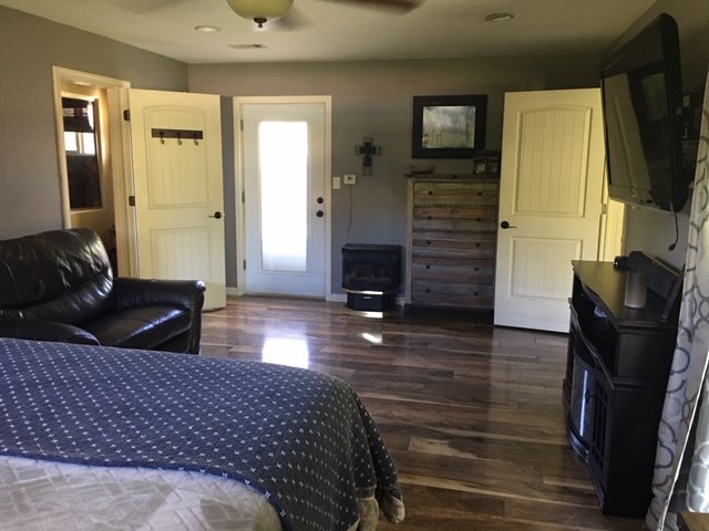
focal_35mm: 29
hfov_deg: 61.7
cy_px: 266
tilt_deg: -9.0
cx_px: 354
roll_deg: -1.7
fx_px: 594
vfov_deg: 48.2
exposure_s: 1/8
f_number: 2.2
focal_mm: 4.15
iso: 80
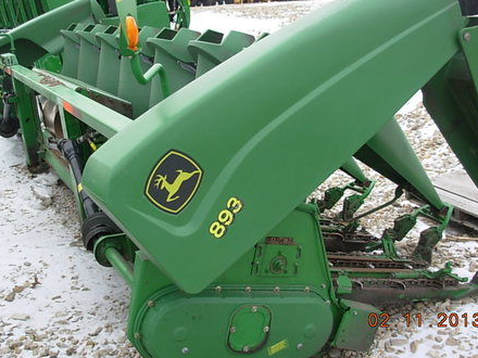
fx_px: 649
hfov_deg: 40.3
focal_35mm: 47
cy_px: 145
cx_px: 201
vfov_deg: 30.8
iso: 50
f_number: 2.9
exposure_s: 1/90.5
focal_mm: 6.3
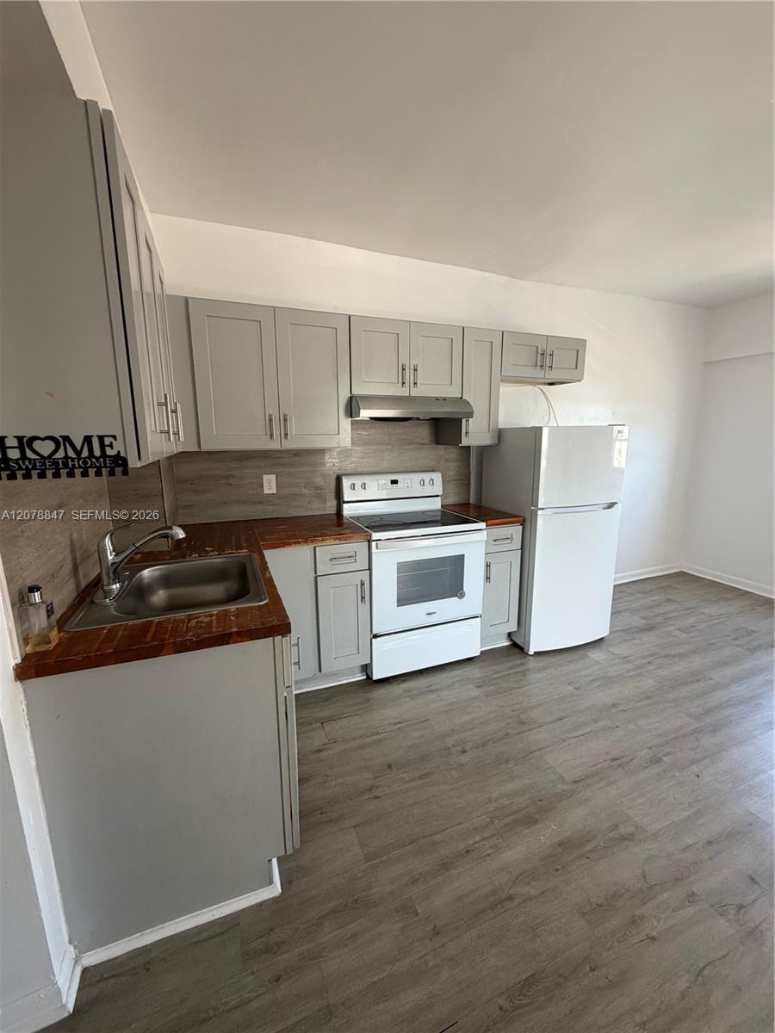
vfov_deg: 102.1
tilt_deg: -8.6
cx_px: 388
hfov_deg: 85.7
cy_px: 516
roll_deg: -0.6
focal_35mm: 14
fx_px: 418
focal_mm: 2.22
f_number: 2.2
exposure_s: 1/121
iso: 200
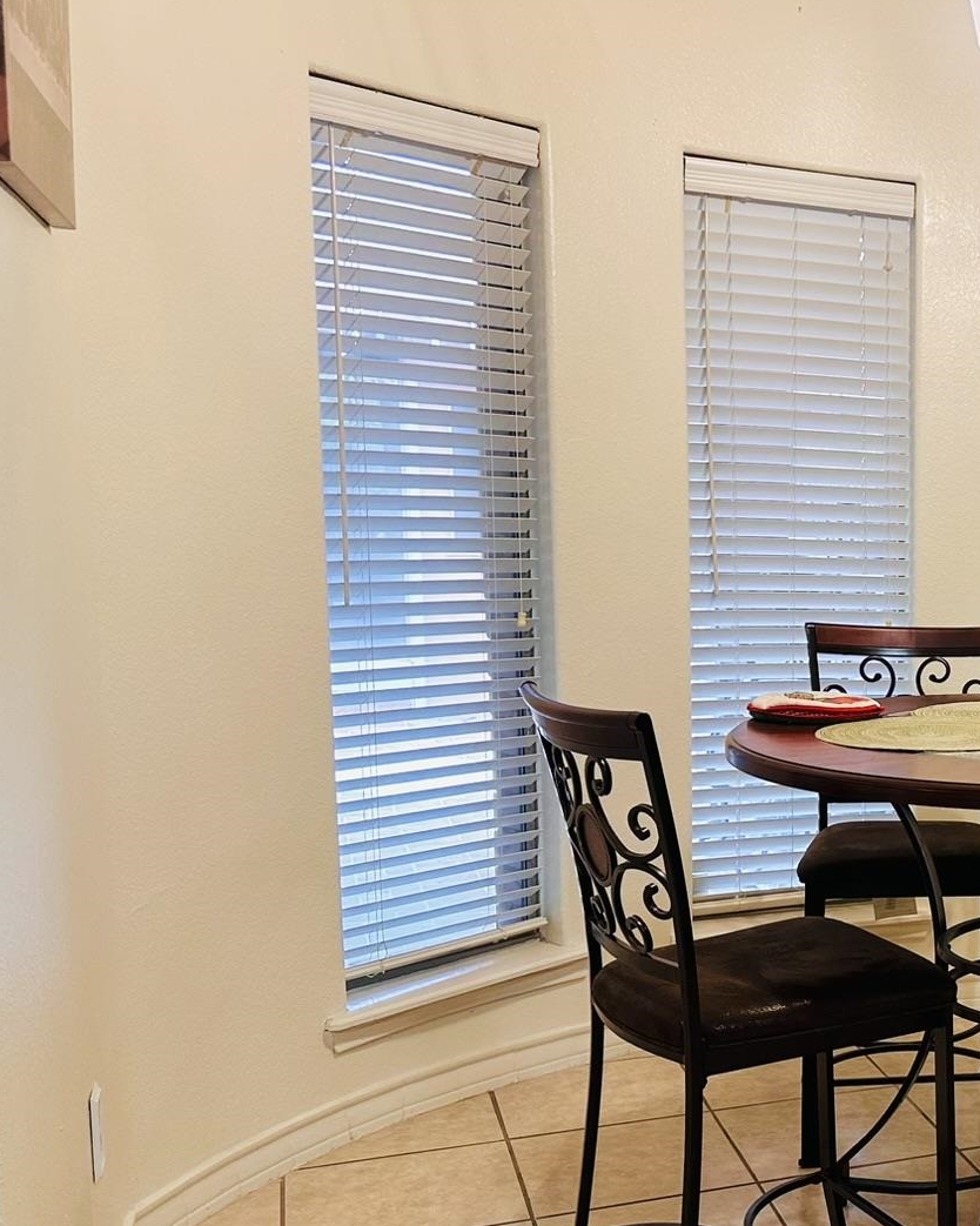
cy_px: 706
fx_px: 1668
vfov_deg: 40.2
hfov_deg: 29.0
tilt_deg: -9.3
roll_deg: -2.0
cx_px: 1125
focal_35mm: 46
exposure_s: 1/60
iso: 125
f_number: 1.78
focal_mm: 6.86
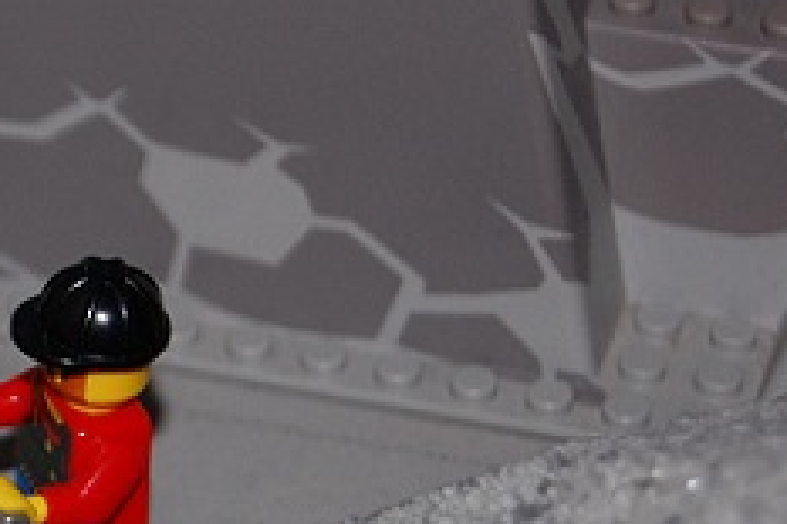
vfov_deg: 6.8
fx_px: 4418
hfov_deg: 10.1
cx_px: -95
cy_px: 416
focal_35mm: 202
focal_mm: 55
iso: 400
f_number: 5.6
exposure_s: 1/60
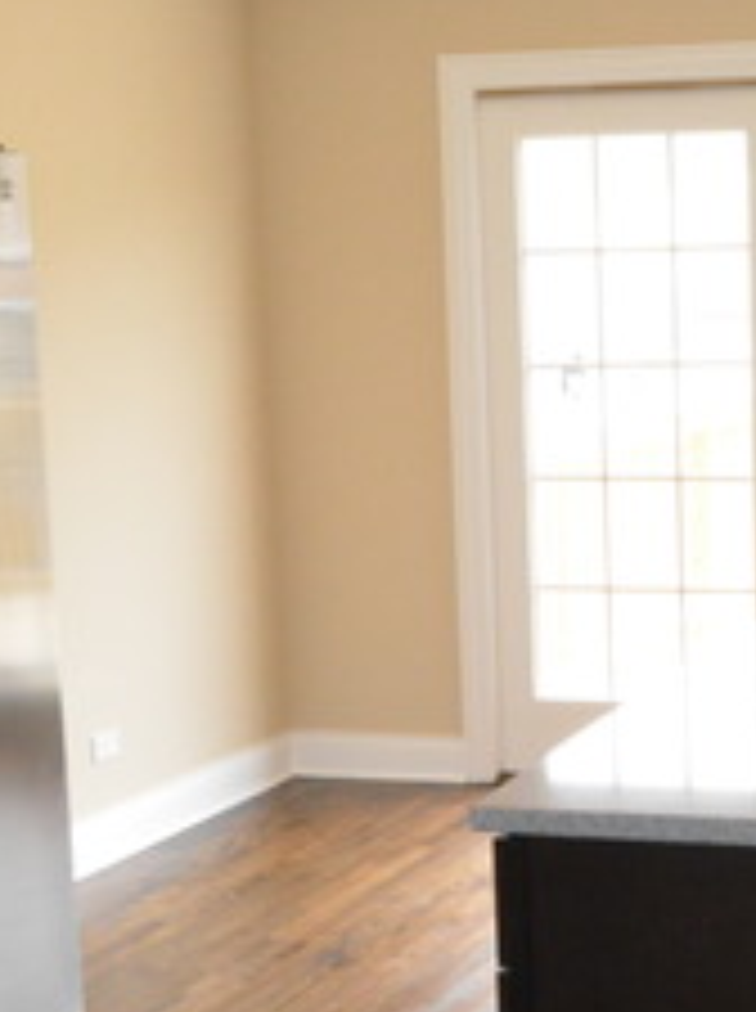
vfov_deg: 26.3
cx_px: 774
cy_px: 582
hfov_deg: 19.2
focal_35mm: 74
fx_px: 2161
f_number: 22
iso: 4000
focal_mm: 18
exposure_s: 1/30
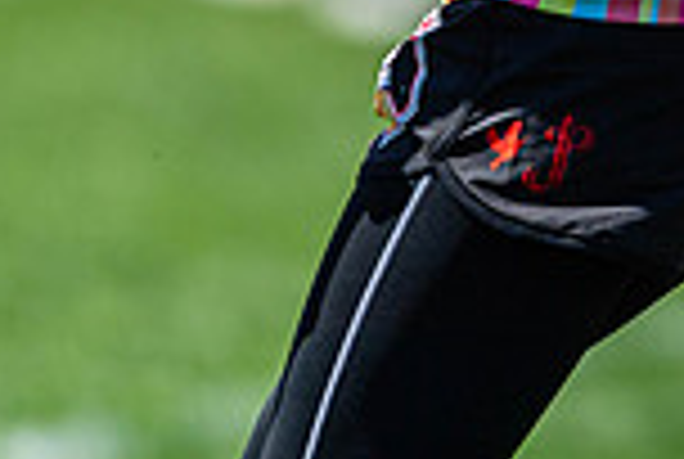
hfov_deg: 1.4
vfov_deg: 0.9
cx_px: 990
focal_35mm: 1522
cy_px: -398
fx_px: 28974
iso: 100
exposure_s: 1/2500
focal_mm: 400
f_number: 2.8
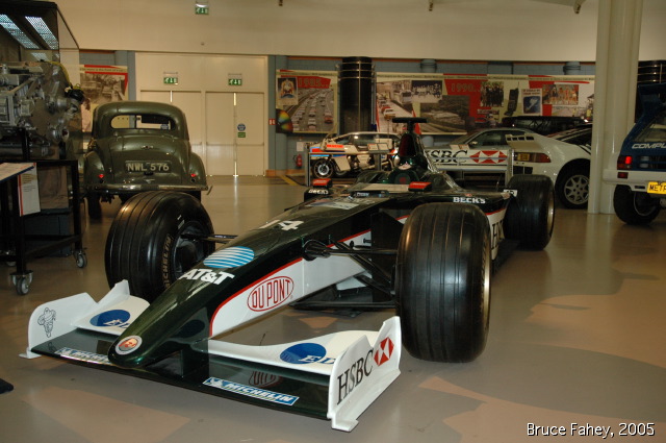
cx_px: 333
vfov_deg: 39.9
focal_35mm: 33
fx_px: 610
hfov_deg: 57.3
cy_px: 222
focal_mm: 22
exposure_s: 1/60
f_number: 4
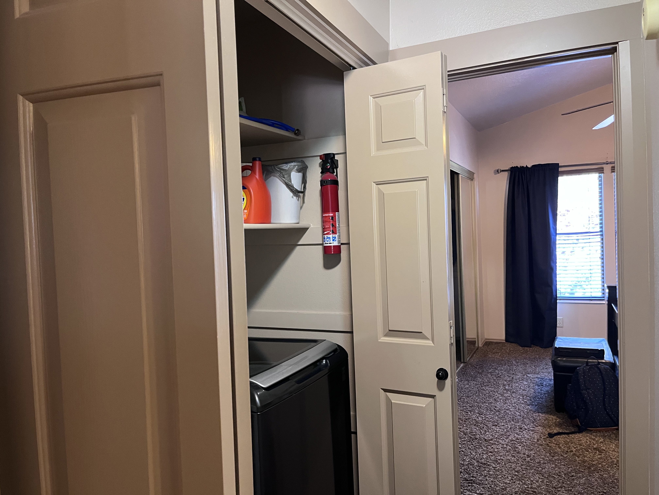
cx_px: 330
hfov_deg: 67.3
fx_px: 495
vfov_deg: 53.1
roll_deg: +2.0
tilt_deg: -1.0
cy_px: 248
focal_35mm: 26
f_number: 1.6
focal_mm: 5.1
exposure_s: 1/40
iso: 400
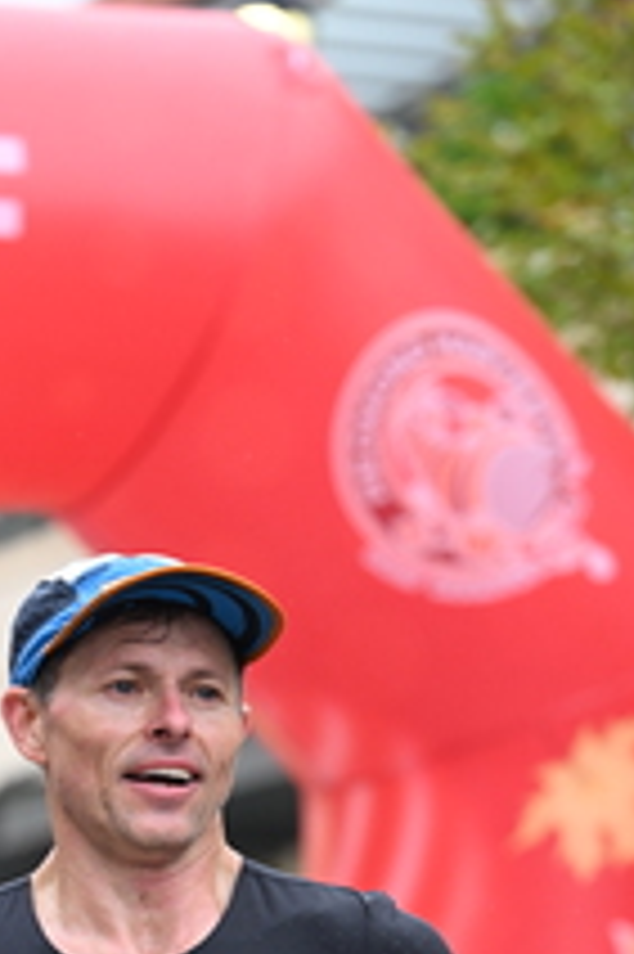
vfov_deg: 8.7
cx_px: 133
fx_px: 6191
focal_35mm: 234
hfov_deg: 5.9
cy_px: 1058
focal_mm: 90
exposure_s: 1/1600
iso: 1000
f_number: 2.8
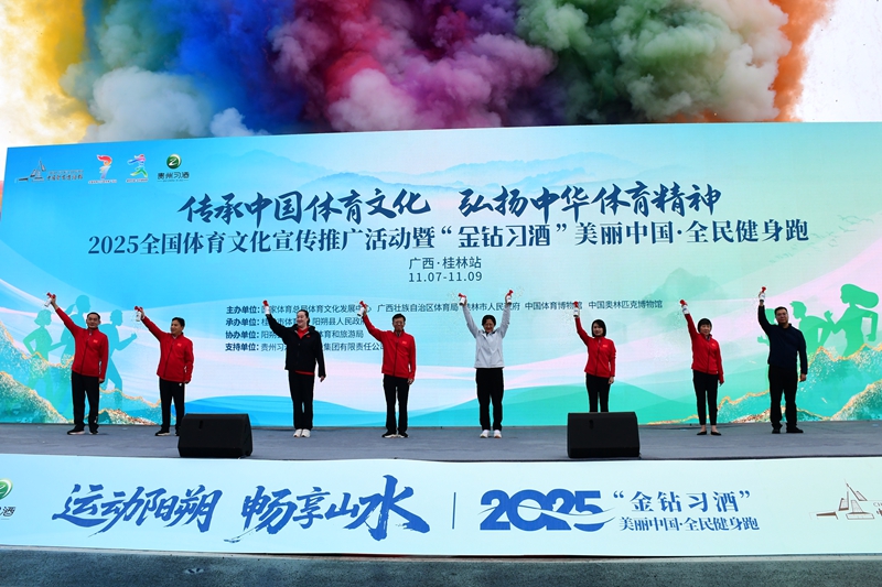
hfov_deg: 67.4
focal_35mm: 27
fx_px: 661
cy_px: 294
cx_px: 441
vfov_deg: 47.9
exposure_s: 1/640
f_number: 5.6
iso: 500
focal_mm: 18
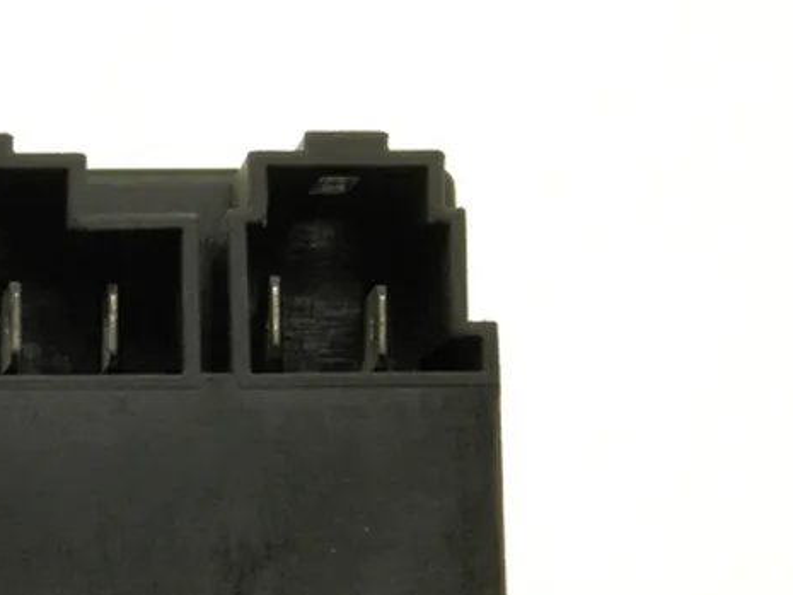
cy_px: 409
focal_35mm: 141
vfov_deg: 10.5
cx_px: 145
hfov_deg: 13.9
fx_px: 3231
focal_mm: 14.6
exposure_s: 1/125
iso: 200
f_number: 4.2
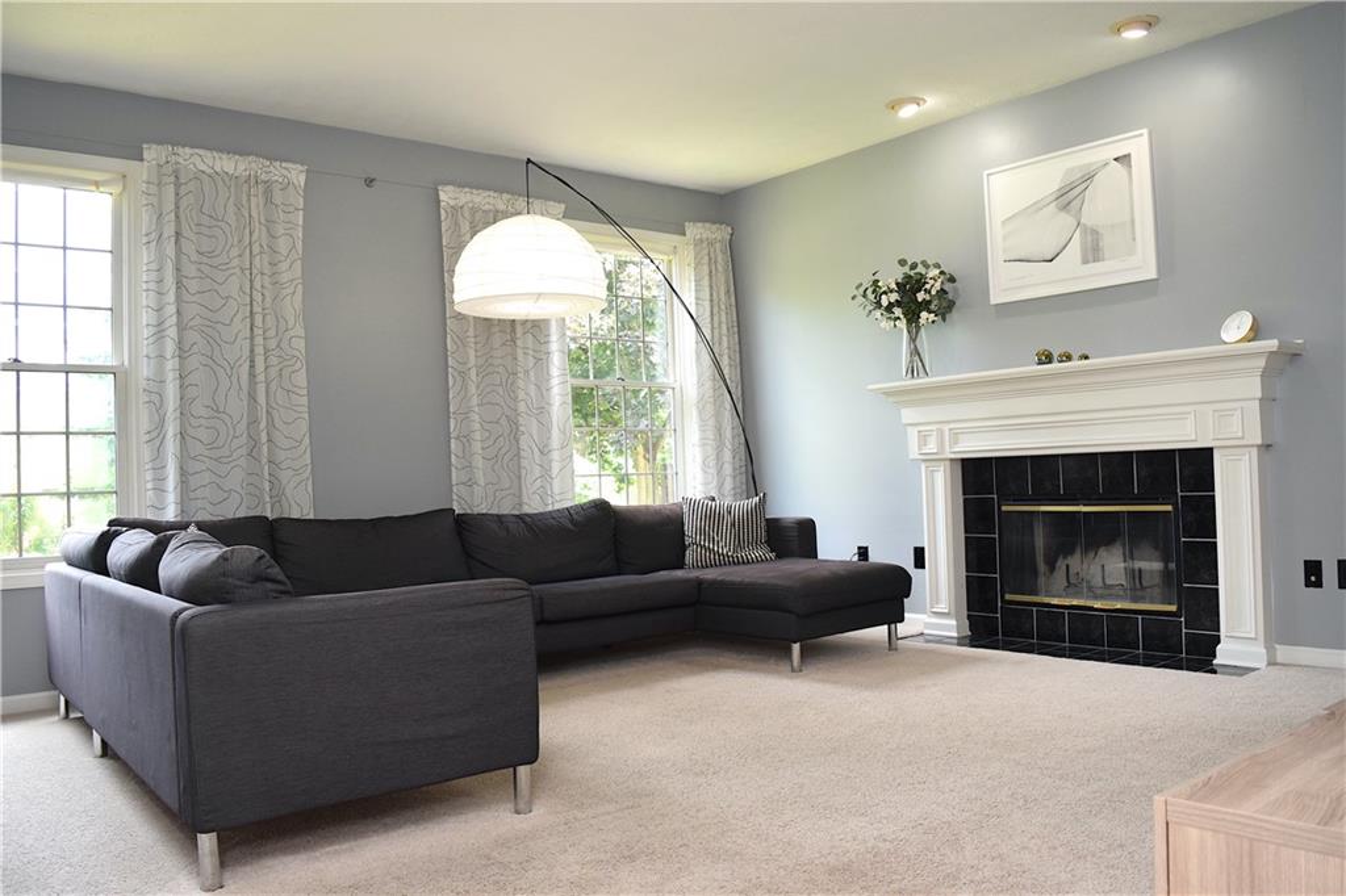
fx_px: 1009
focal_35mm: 27
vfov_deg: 47.9
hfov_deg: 67.4
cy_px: 448
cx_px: 673
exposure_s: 1/125
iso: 800
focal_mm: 18
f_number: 5.6
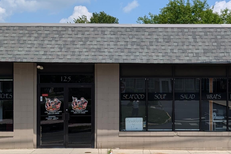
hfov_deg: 30.8
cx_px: 148
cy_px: 96
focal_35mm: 65
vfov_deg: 20.9
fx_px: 417
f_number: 1.68
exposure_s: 1/1706
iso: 19
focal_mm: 6.9
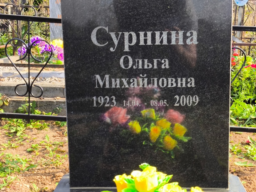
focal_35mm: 50
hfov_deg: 38.2
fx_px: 370
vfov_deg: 29.1
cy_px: 96
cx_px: 128
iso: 50
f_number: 1.7
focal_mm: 4.71
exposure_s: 1/515
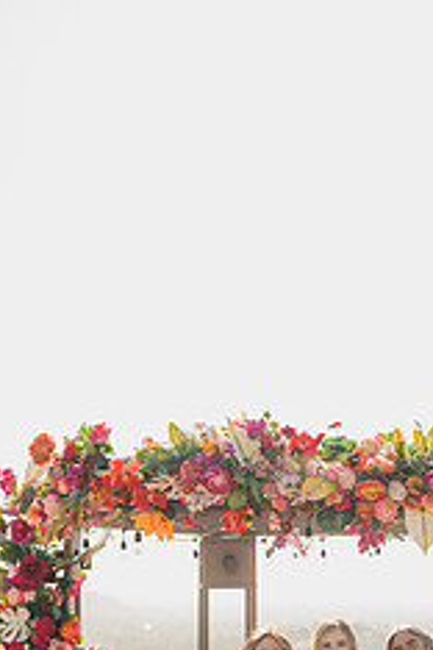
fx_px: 1732
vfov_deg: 20.7
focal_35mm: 96
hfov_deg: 14.2
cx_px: 341
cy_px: 603
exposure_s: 1/1000
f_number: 2
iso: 50
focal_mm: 50
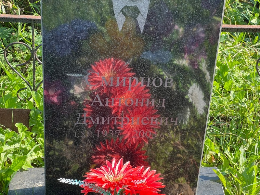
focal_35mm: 77
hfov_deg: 25.3
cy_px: 98
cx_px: 130
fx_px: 578
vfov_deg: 19.1
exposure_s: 1/99
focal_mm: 9
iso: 32
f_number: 2.8
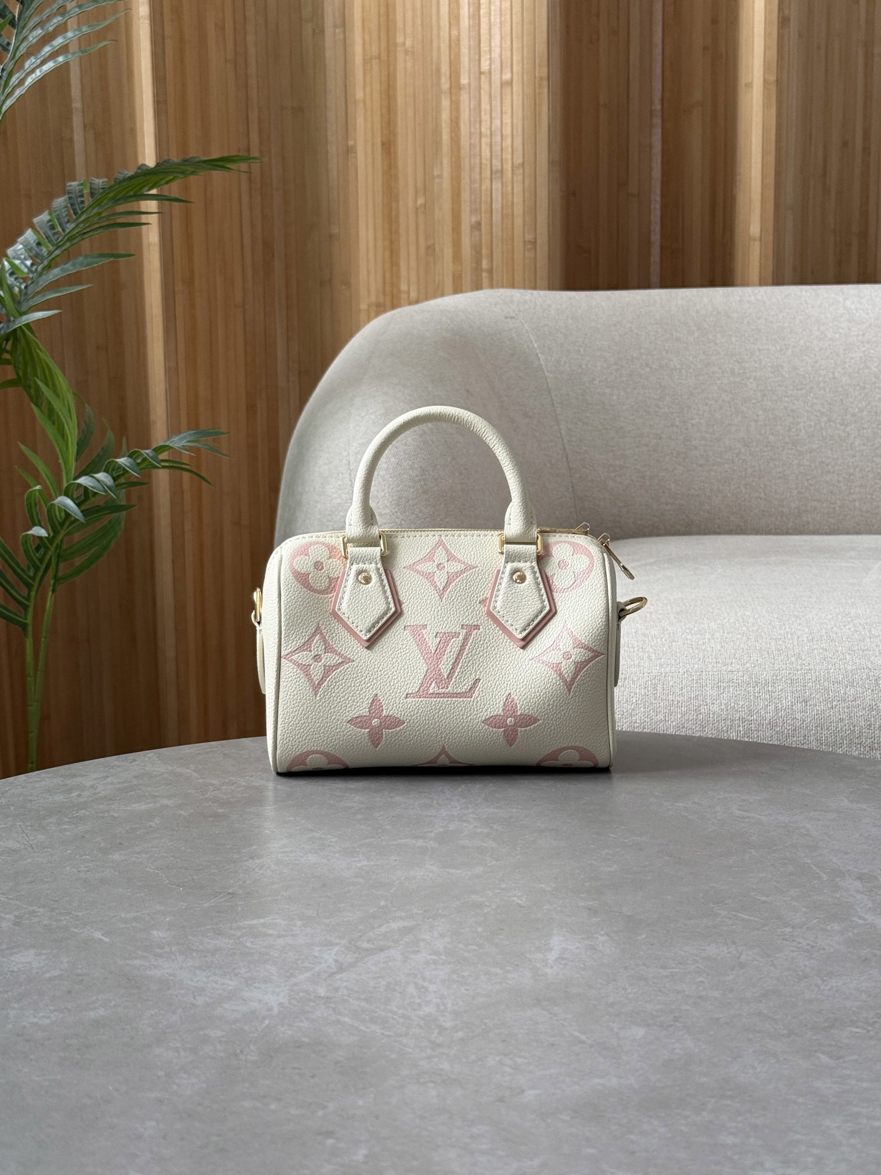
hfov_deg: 30.3
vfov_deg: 39.7
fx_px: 1629
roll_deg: -0.8
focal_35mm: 48
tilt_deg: -6.0
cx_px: 440
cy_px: 588
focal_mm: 6.76
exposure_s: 1/98
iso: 100
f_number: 1.78
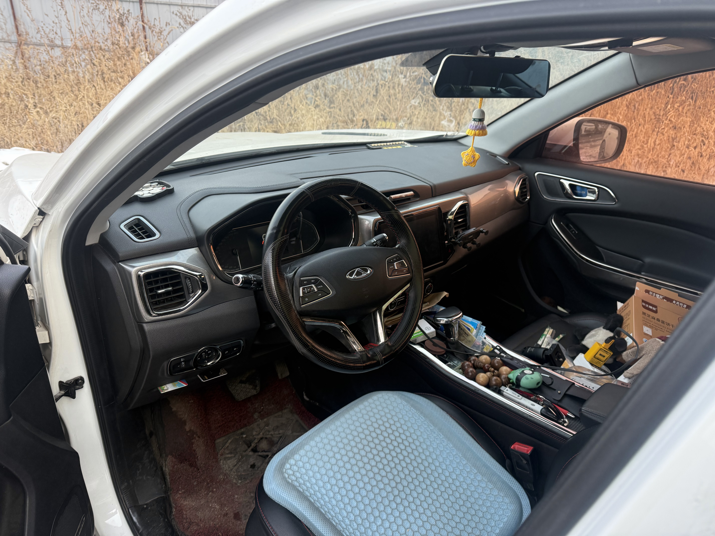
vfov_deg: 56.8
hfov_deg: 71.6
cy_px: 268
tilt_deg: -24.2
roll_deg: -4.5
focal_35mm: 24
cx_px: 358
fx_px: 496
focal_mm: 6.76
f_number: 1.78
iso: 160
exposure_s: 1/146
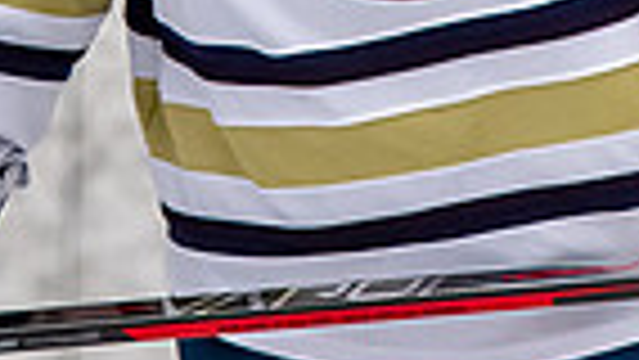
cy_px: -737
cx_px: 400
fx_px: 29103
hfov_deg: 1.3
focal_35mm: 1717
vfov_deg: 0.7
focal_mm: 200
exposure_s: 1/800
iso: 800
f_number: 3.2
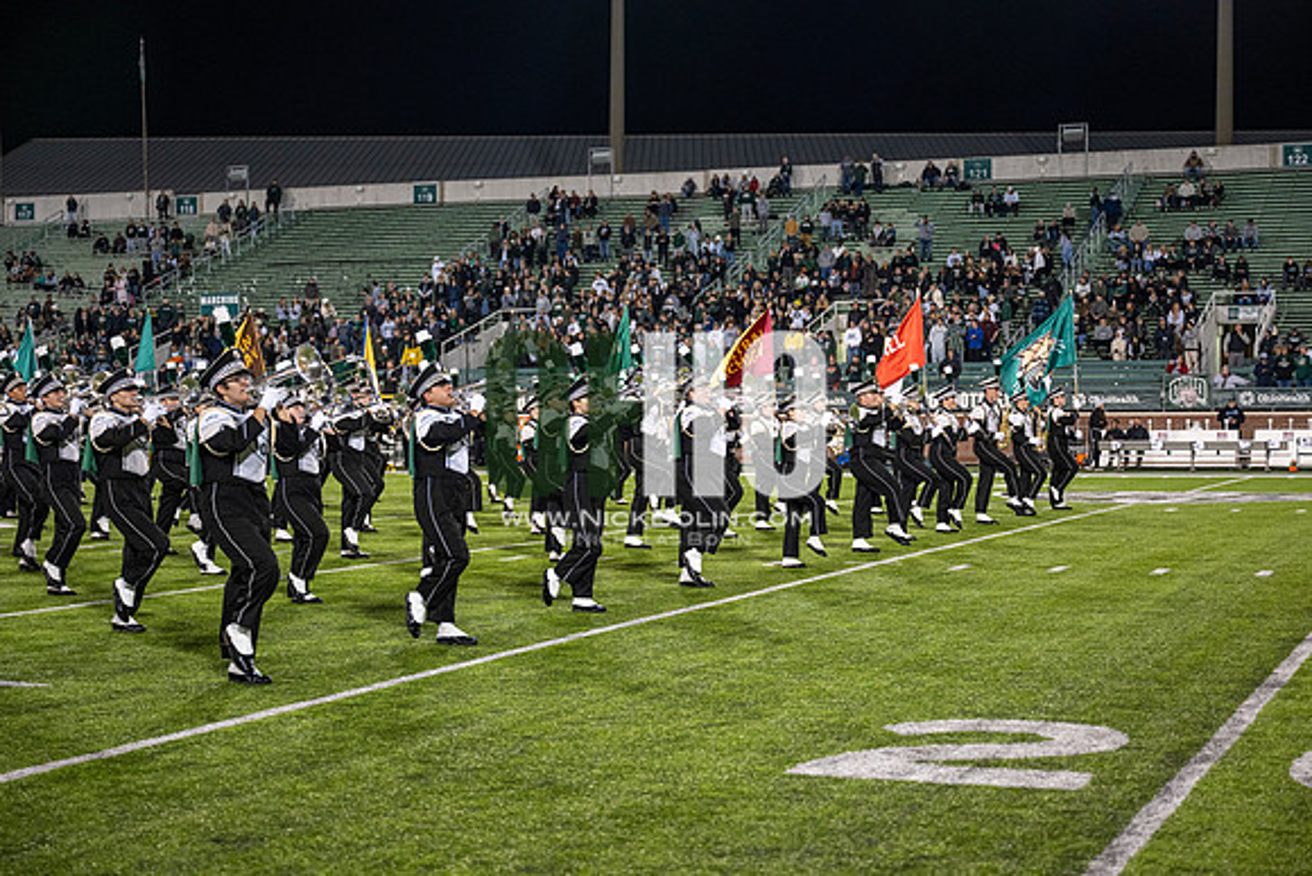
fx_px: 2114
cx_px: 656
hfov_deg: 34.5
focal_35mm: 58
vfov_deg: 23.4
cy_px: 438
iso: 1250
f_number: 3.2
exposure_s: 1/500
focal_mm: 58
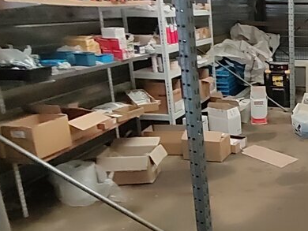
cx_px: 355
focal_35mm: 32
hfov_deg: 41.9
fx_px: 285
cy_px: 102
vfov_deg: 44.1
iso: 288
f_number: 2.2
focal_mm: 1.66
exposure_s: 1/25
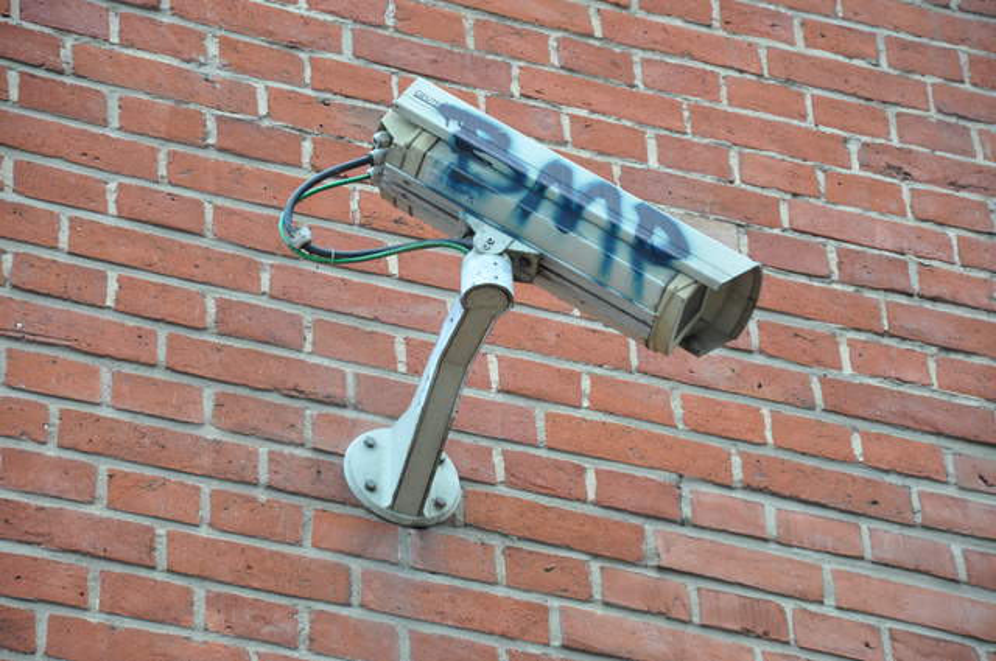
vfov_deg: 8.7
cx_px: 498
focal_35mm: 158
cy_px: 330
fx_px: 4352
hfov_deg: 13.1
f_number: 5.6
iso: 640
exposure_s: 1/125
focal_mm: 105
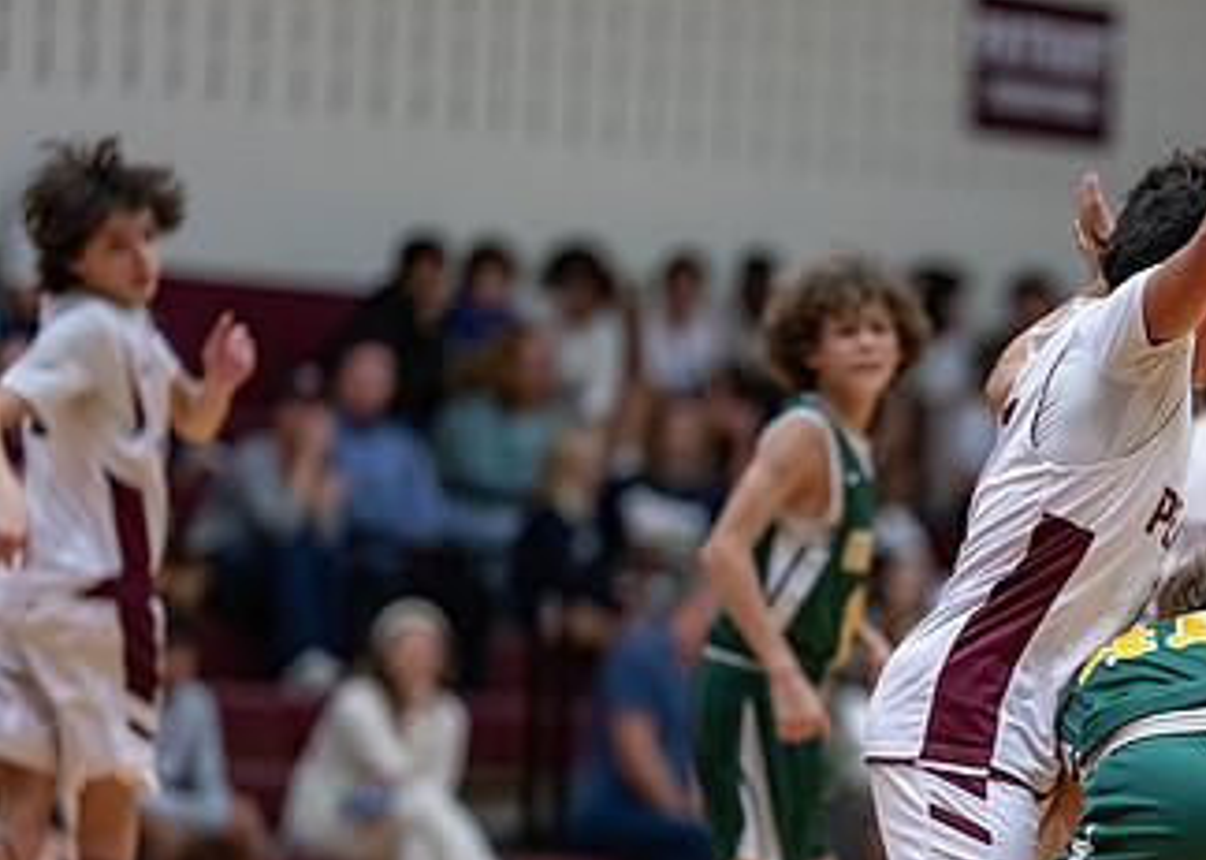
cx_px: 1076
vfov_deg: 5.7
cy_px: 663
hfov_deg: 7.9
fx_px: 8660
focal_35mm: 253
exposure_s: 1/1000
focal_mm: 135
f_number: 1.8
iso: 1250
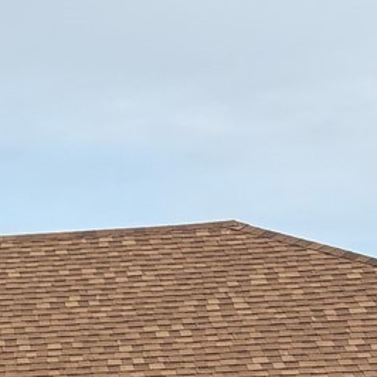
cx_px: -208
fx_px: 2045
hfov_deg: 10.2
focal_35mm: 166
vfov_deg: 9.8
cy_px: 761
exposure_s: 1/2141
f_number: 1.6
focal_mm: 5.96
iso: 50
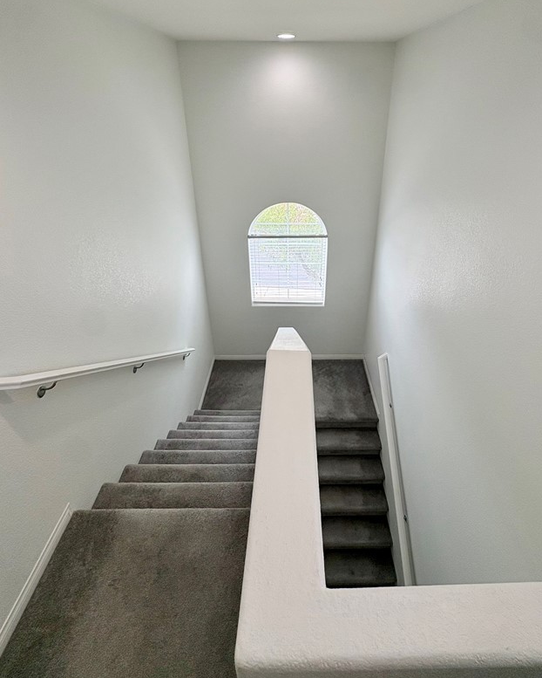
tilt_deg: -25.8
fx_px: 361
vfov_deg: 85.2
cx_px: 293
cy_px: 269
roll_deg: -0.1
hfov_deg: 73.7
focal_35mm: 18
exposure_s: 1/120
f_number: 2.2
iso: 64
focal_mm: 2.22
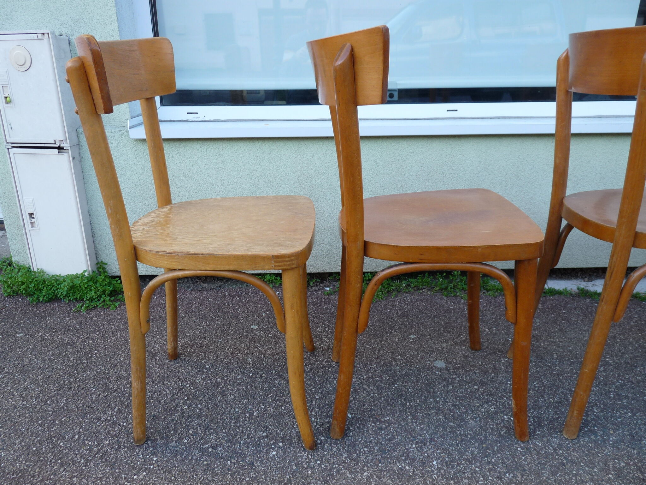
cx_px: 323
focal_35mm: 27
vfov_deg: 51.4
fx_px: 504
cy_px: 242
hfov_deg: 65.3
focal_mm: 4.8
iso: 100
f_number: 3.2
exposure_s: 1/100
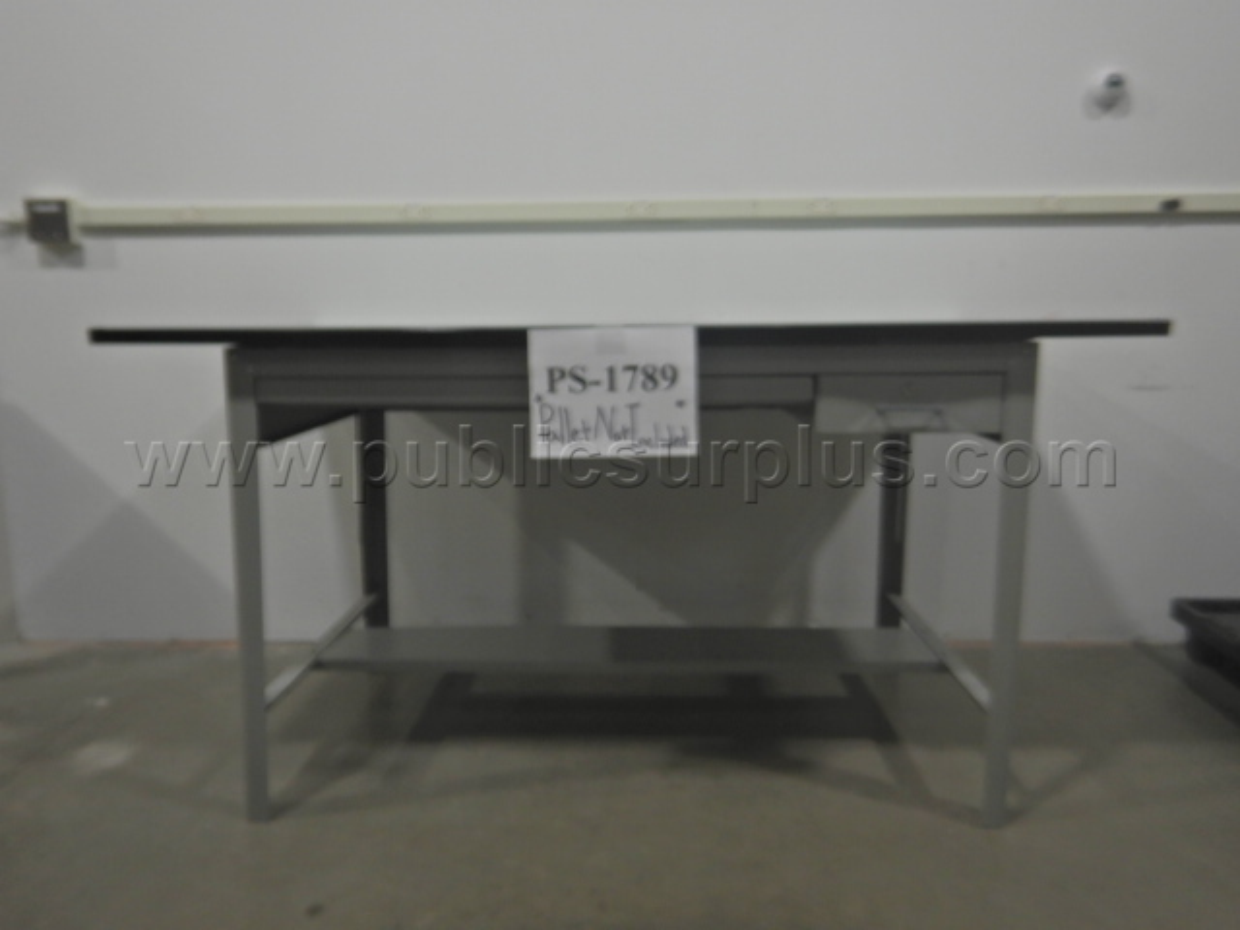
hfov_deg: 71.6
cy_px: 465
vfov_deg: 56.8
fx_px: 860
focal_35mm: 24
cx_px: 620
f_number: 2.8
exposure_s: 1/50
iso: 125
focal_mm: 4.3
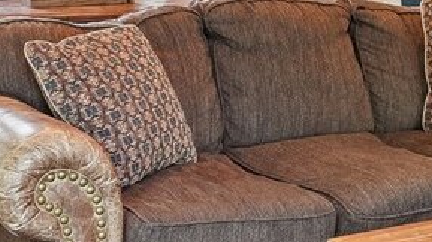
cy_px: -79
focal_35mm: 97
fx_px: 1109
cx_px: 269
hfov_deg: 22.0
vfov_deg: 12.1
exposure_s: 1/8
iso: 400
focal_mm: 16.5
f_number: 8
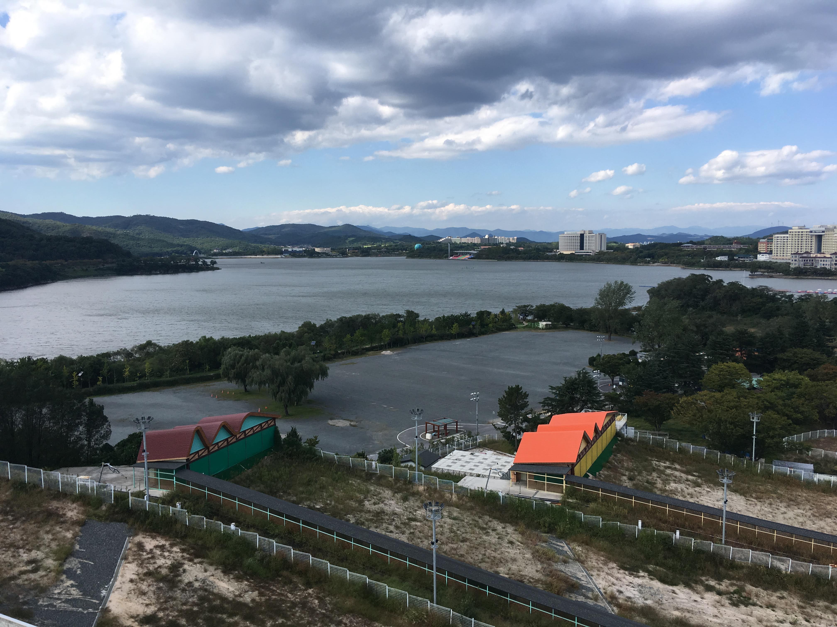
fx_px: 701
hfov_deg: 61.7
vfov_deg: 48.2
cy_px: 314
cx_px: 418
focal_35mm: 29
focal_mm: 4.15
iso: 25
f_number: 2.2
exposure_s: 1/1068
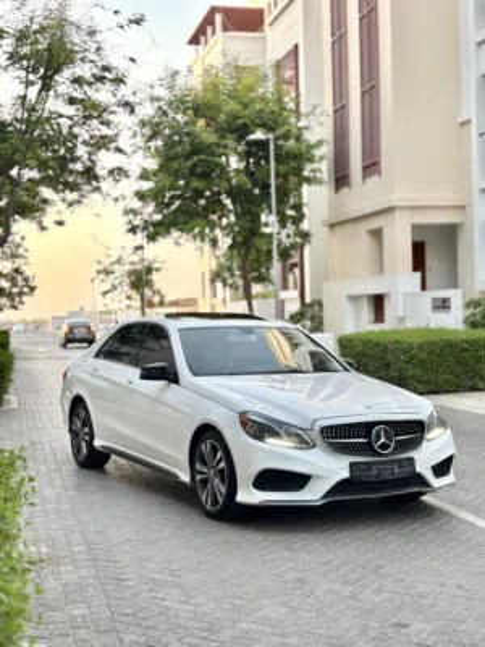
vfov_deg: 36.8
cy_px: 324
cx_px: 242
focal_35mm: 52
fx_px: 971
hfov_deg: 28.0
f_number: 1.6
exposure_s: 1/121
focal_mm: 5.96
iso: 40
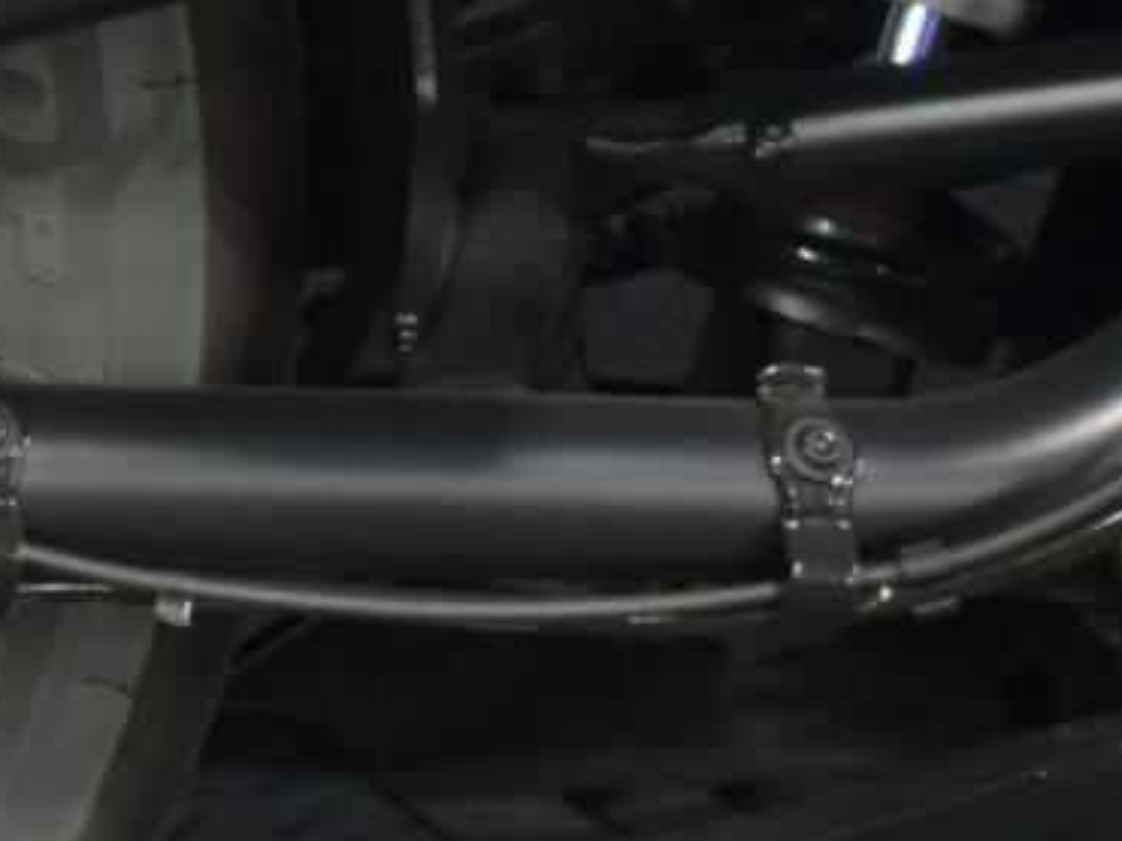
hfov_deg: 8.7
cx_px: -865
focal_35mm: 218
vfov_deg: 6.8
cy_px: 32
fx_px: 7064
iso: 1600
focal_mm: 28
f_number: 4.5
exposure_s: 1/30
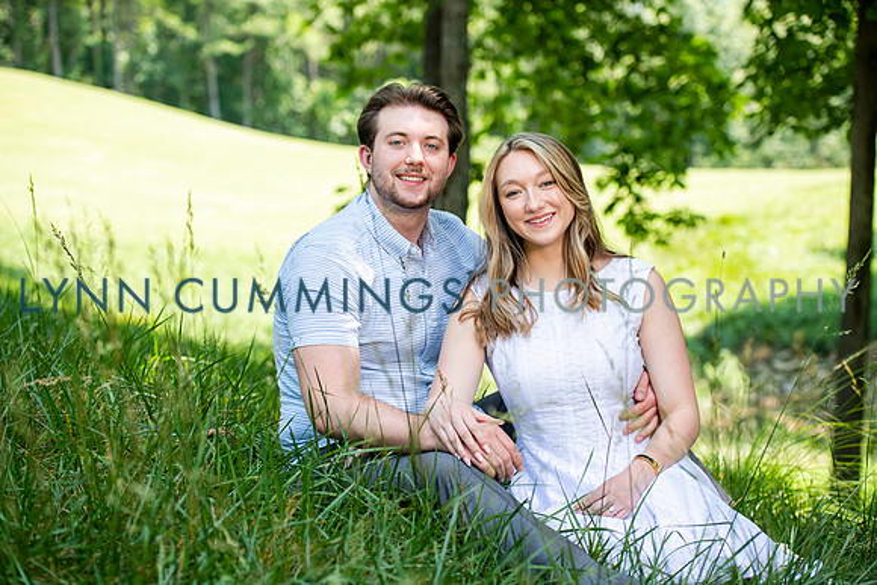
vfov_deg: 19.5
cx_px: 438
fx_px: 1706
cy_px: 292
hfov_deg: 28.8
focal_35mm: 70
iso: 400
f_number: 3.5
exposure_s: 1/640
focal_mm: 70
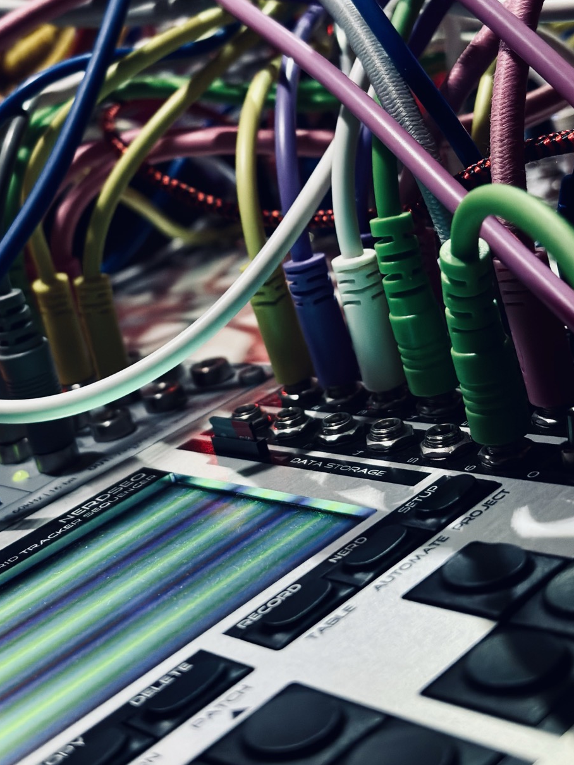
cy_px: 300
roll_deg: +15.8
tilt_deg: -13.7
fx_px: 1216
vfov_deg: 34.8
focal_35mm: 55
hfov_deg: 26.5
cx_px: 204
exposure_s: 1/25
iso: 500
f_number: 1.6
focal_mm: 5.96
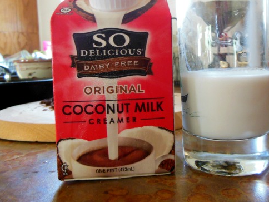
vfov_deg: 45.2
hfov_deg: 57.8
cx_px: 165
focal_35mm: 31
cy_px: 80
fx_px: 241
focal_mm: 4.5
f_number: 3.2
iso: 400
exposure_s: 1/10
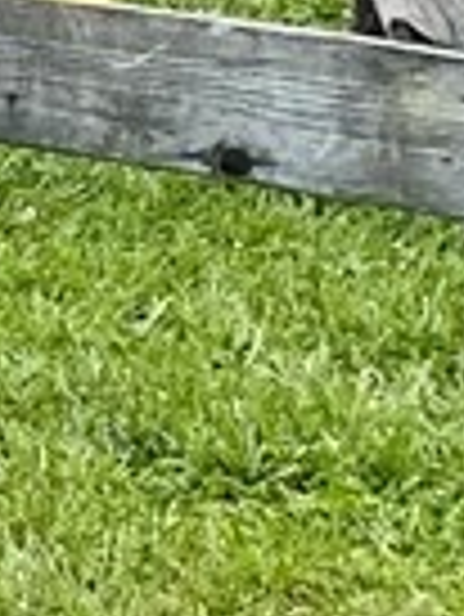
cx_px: -1369
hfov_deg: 4.7
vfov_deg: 6.6
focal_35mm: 292
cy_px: -441
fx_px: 5211
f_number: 1.8
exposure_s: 1/121
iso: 80
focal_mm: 4.25
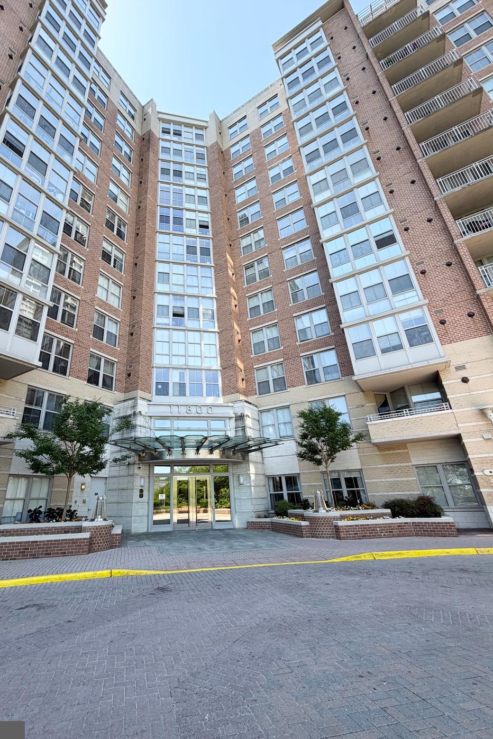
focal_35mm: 16
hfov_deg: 73.0
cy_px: 358
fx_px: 329
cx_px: 197
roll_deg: +1.9
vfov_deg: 96.7
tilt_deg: +23.6
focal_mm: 2.22
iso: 64
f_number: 2.2
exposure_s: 1/416
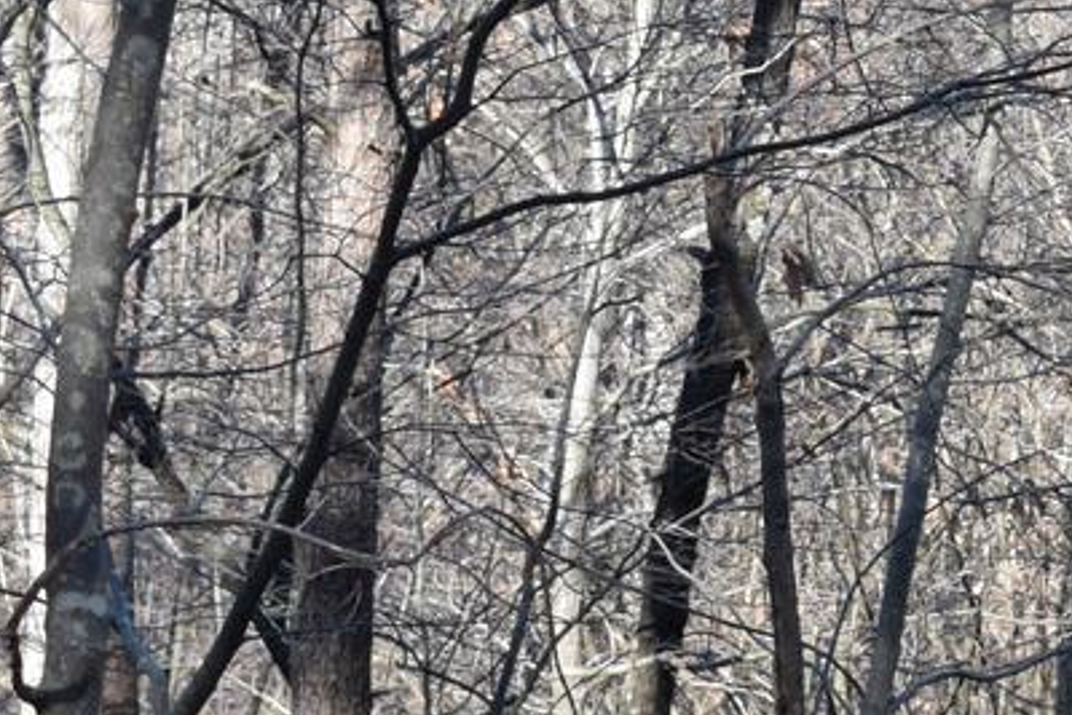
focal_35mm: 269
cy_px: 534
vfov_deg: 5.1
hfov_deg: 7.4
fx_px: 8000
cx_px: 2168
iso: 400
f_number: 8
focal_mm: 35
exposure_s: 1/250
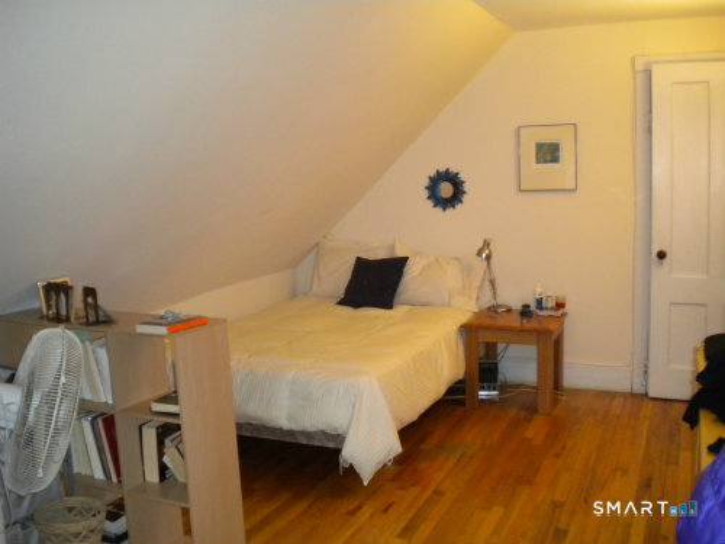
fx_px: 733
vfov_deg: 40.7
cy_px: 272
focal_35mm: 35
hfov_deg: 52.6
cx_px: 362
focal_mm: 6.3
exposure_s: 1/30
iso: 400
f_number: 3.1
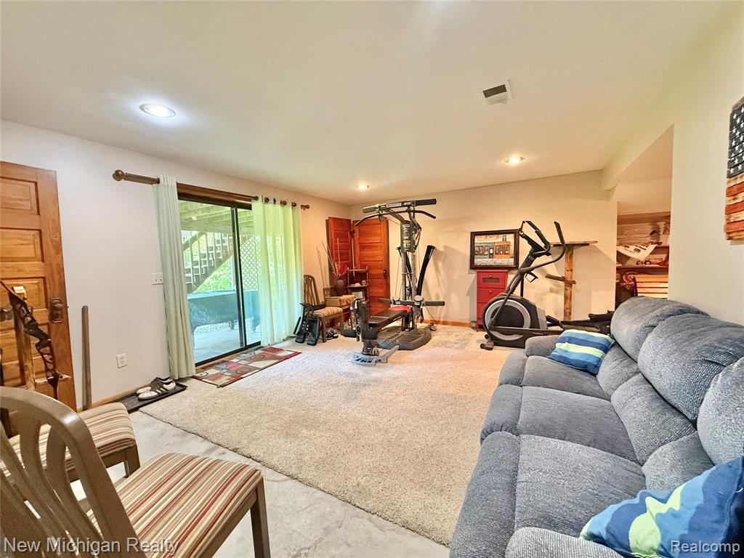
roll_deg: +2.2
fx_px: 301
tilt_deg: -3.3
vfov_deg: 85.7
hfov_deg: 102.1
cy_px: 279
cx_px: 372
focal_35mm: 14
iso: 500
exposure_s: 1/60
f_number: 2.2
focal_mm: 2.22
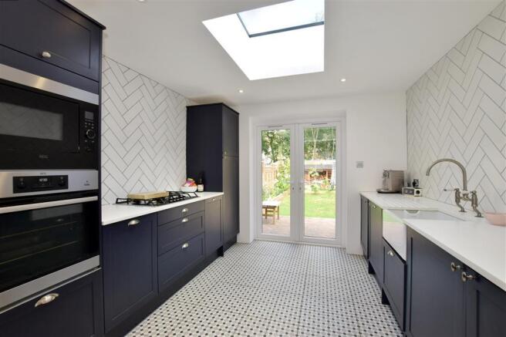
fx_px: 211
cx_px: 253
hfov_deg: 100.4
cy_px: 168
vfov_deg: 77.3
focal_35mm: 15
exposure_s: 1/30
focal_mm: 10
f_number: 11
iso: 400
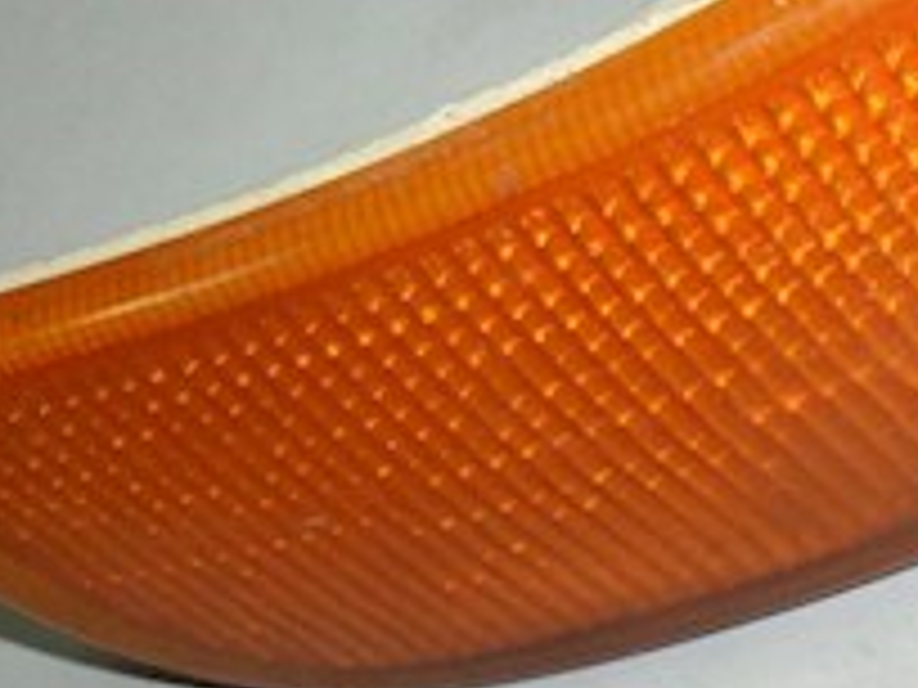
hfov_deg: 17.2
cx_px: 1058
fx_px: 2917
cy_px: -220
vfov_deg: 13.0
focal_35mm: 110
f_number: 3.2
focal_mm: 6.3
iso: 200
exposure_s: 1/45
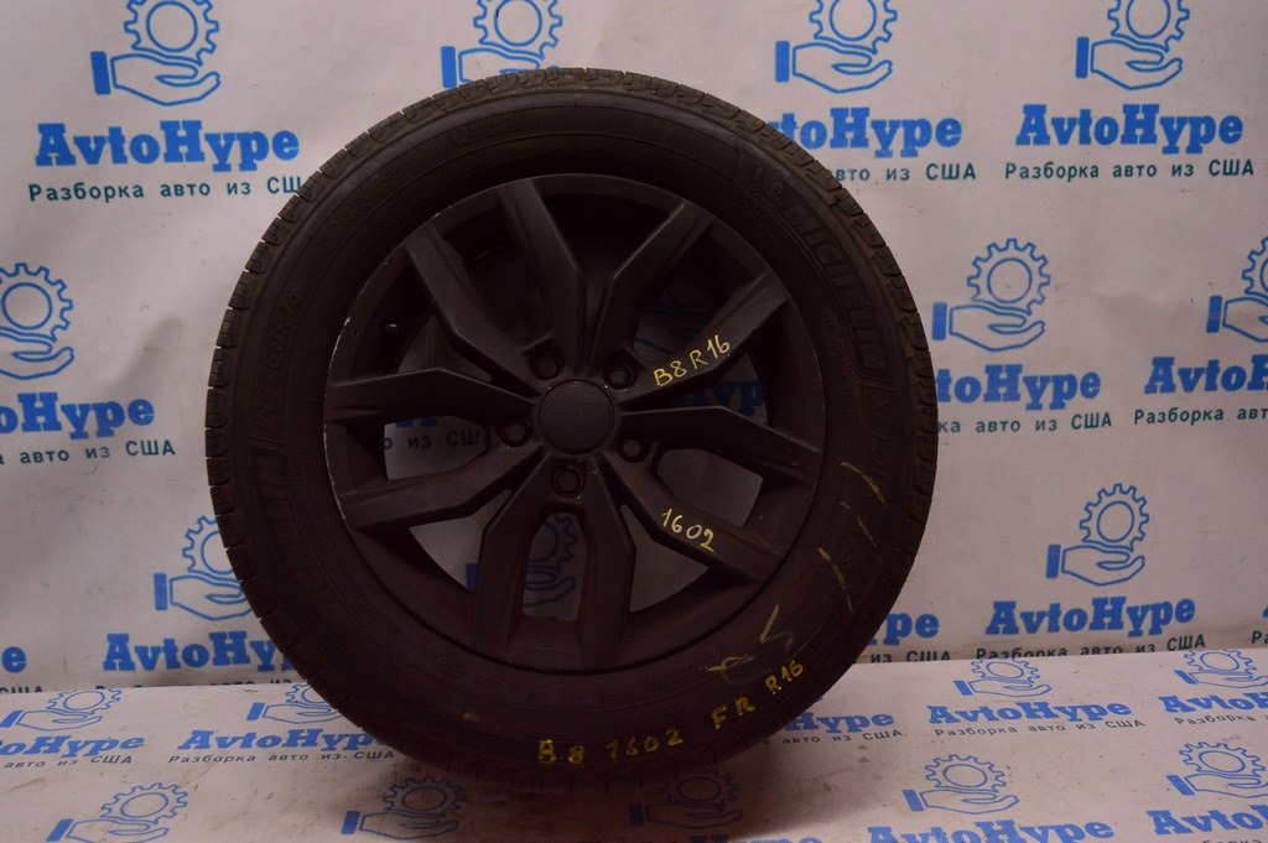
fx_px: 1161
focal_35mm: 33
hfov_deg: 57.3
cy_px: 422
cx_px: 634
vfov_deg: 39.9
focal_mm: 22
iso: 1600
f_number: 4
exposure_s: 1/400
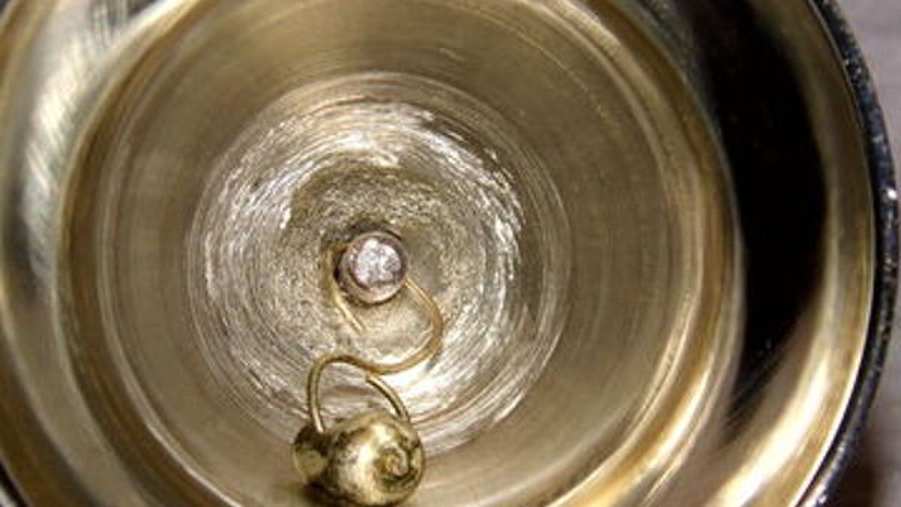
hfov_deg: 14.6
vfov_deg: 8.3
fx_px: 3513
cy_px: 250
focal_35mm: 147
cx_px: 390
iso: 100
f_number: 4.2
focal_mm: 14.6
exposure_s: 1/60
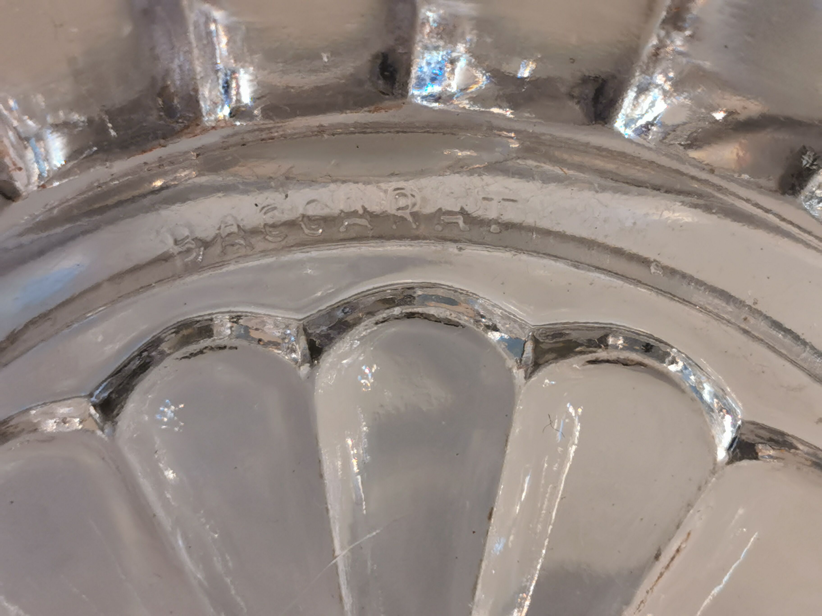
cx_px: 411
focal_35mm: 109
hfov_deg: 18.0
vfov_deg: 13.6
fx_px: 2588
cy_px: 308
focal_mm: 5.56
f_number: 1.6
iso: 80
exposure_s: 1/100
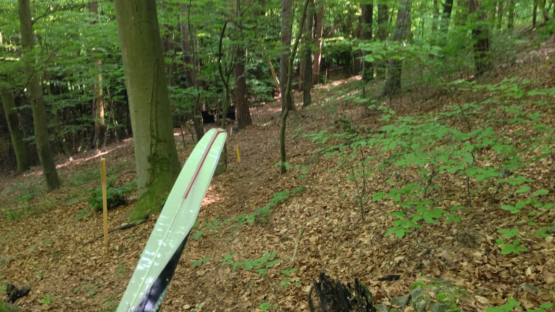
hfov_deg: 55.3
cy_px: 137
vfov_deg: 32.8
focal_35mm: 36
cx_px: 278
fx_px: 530
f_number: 2.4
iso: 250
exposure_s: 1/20
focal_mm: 4.13
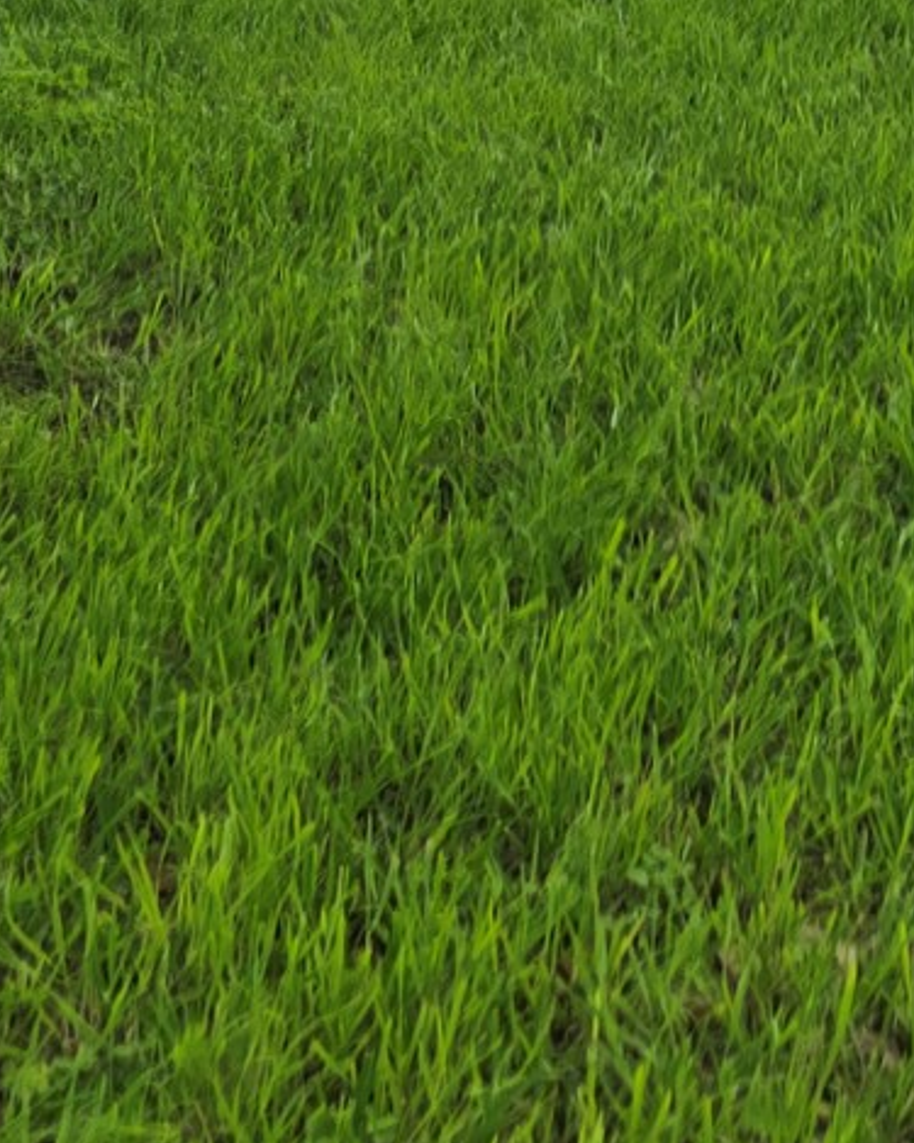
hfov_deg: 15.1
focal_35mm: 98
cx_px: 1150
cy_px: -512
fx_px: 3315
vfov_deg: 17.8
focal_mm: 6.3
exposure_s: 1/273
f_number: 1.7
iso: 12
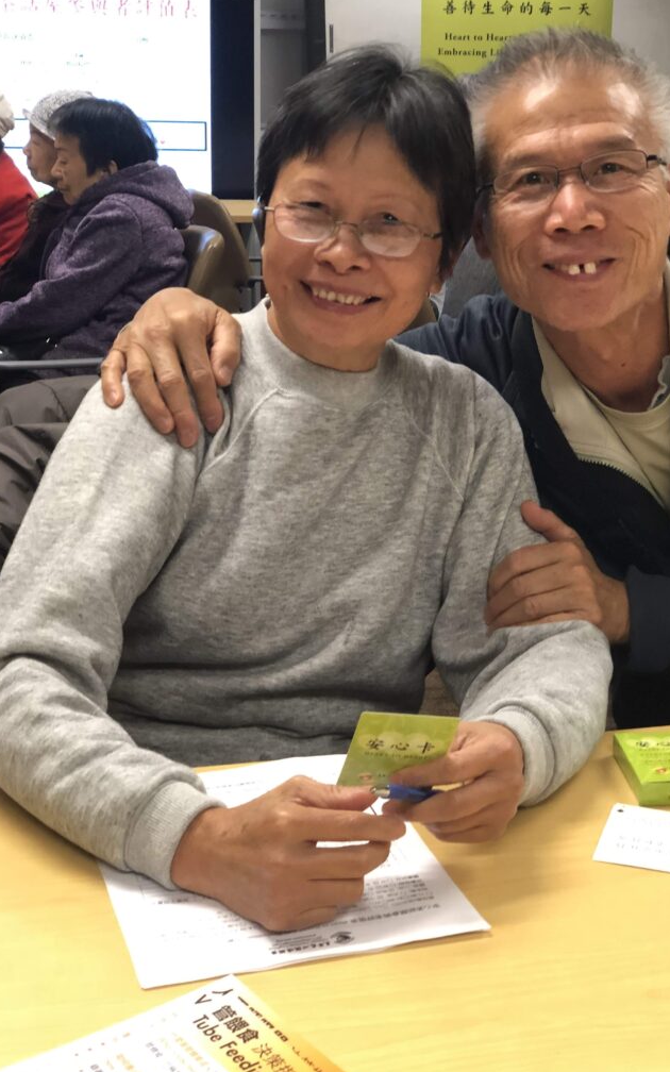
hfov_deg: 23.1
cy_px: 538
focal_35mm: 56
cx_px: 385
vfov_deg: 36.3
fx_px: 1636
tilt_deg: -15.2
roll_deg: -0.6
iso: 125
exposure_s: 1/22
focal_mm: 6
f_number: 2.4
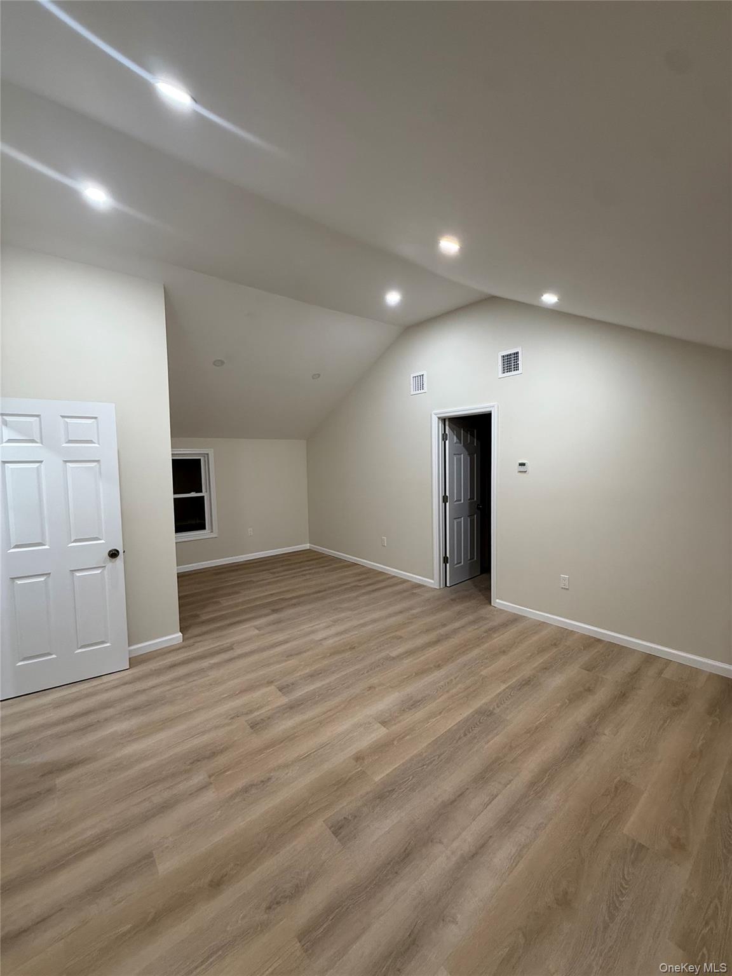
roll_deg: +1.0
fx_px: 395
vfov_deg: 102.1
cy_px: 488
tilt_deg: -3.8
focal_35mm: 14
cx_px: 366
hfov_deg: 85.7
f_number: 2.2
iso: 160
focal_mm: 2.22
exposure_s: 1/60
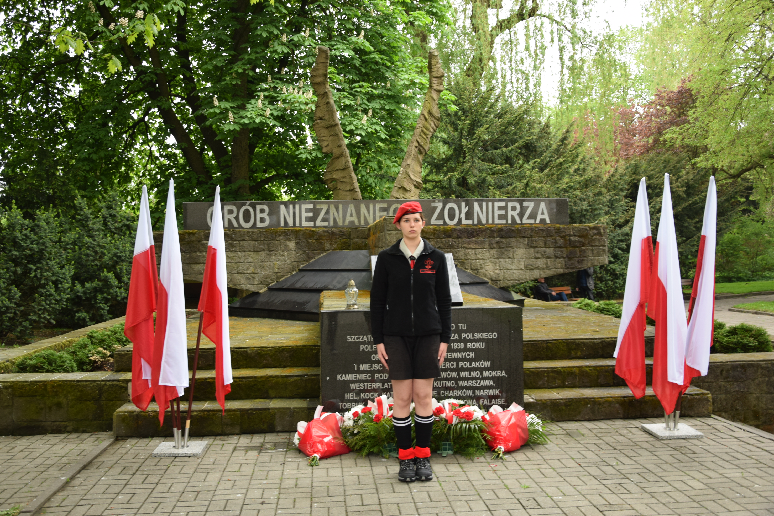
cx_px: 387
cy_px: 258
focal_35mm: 36
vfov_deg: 36.9
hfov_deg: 53.1
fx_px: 774
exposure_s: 1/80
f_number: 4.5
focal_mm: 24
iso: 400
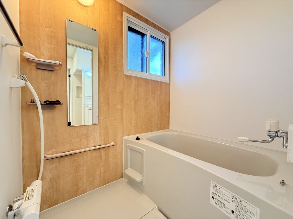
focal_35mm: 14
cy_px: 110
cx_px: 146
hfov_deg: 102.1
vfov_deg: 85.7
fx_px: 119
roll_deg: -0.5
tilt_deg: -2.3
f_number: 2.2
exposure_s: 1/100
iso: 320
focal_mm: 2.22
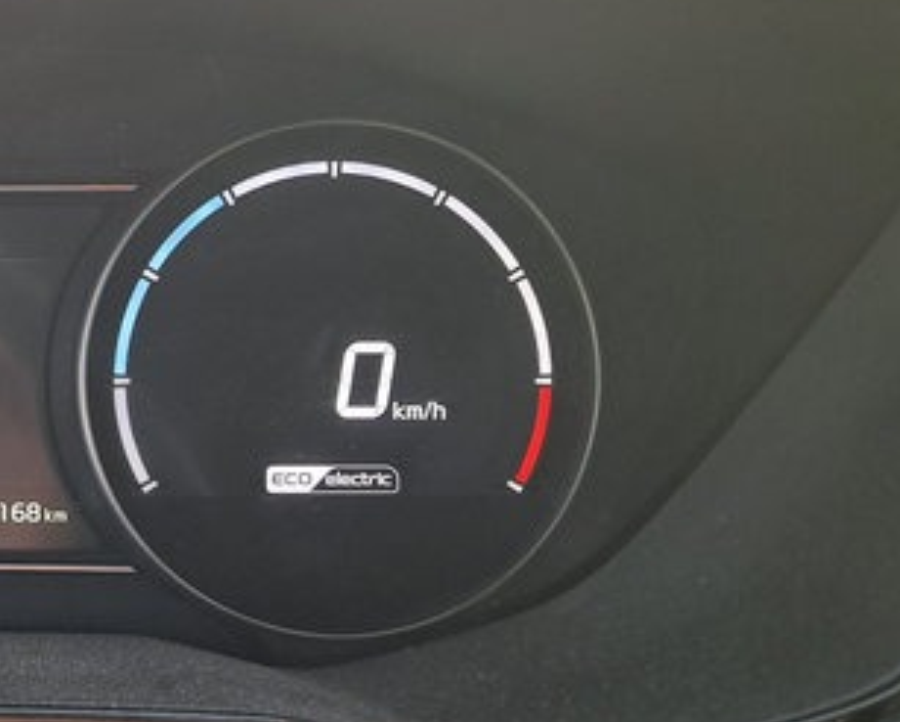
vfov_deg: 25.0
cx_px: -246
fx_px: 1626
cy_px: 414
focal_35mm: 61
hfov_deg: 26.6
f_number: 1.8
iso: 125
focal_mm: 5.23
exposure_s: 1/50
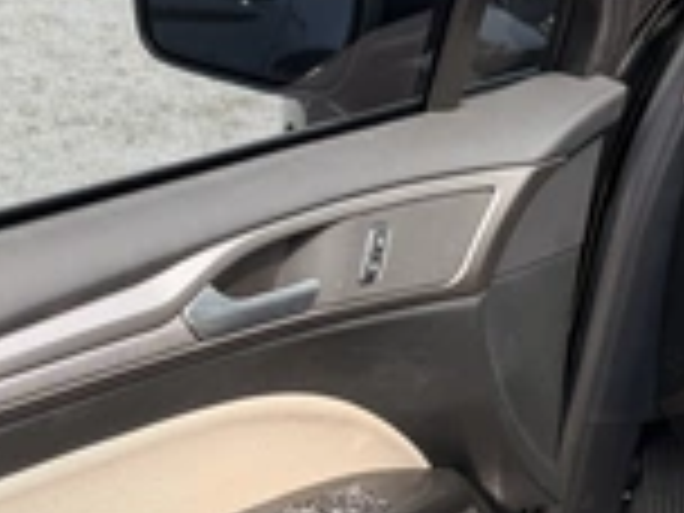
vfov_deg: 22.5
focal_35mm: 63
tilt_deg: -36.0
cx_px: 126
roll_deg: -4.4
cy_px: 500
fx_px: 1245
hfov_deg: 29.9
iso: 80
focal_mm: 6.76
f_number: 1.78
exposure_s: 1/1046
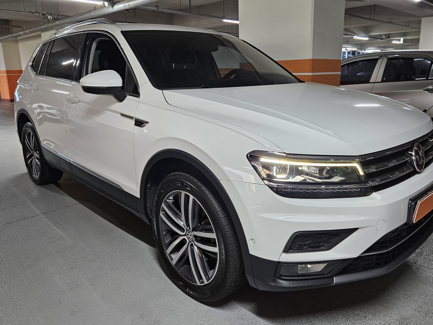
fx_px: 338
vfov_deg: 51.2
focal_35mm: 27
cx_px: 233
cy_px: 139
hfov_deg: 65.2
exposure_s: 1/120
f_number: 1.8
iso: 320
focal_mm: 5.4
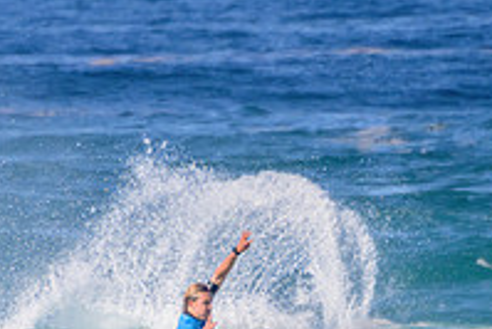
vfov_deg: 0.5
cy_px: 417
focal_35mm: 2618
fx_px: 35804
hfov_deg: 0.8
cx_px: 356
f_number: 11
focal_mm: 900
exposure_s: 1/2500
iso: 1250
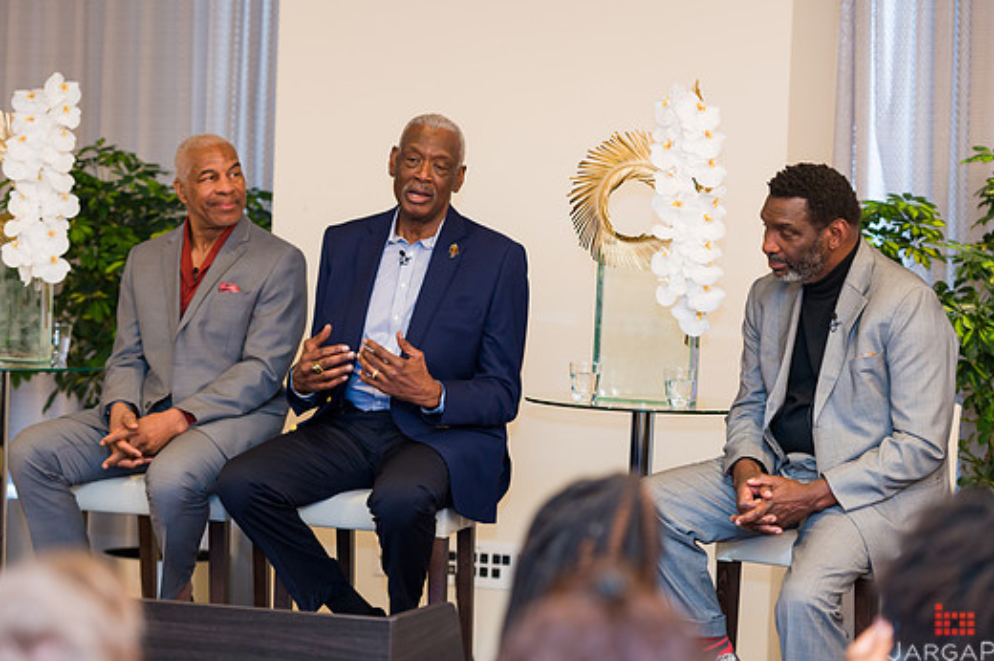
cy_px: 334
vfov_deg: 11.0
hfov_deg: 16.4
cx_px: 516
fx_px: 3449
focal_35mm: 125
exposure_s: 1/200
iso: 800
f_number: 3.2
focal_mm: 112
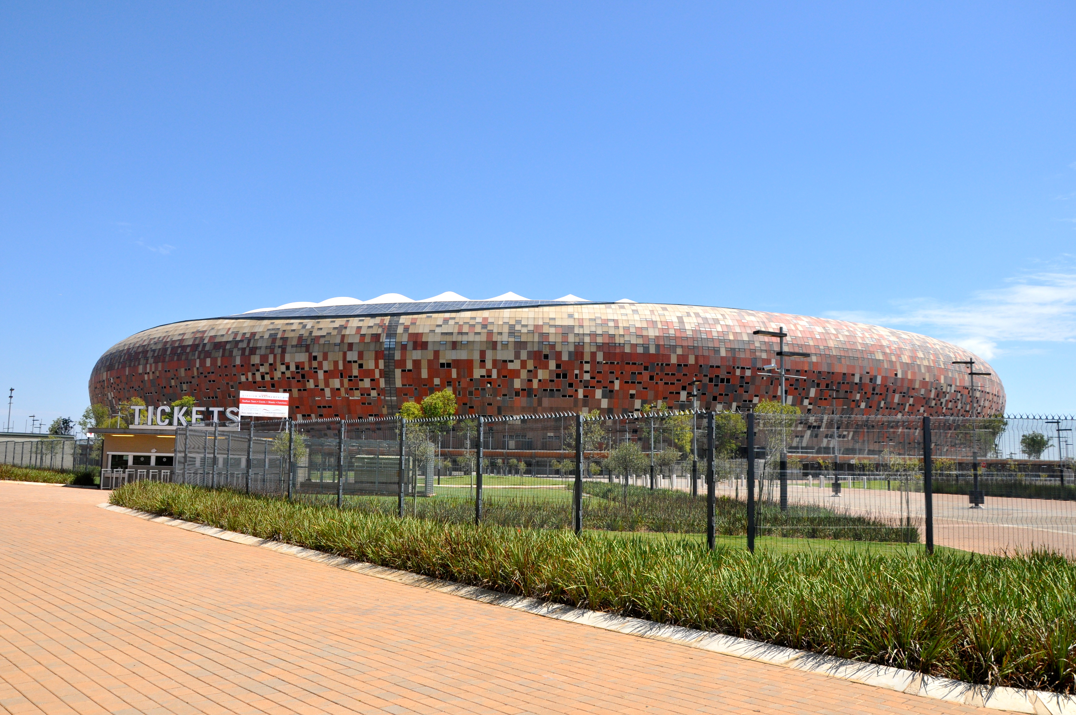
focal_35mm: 27
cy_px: 358
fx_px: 806
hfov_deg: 67.4
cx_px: 538
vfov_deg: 47.8
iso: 400
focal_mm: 18
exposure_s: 1/1000
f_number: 9
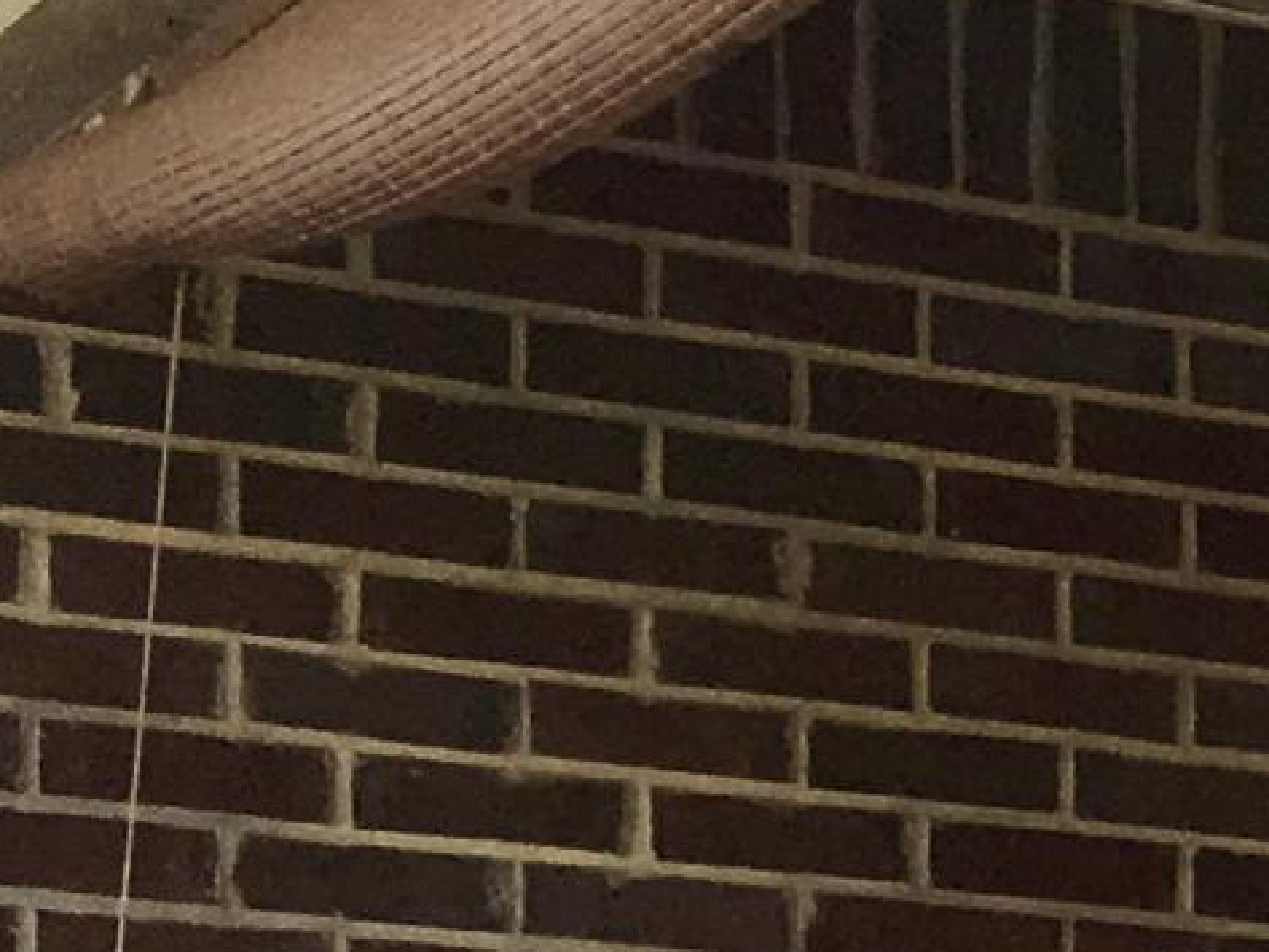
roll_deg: +0.9
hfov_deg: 8.7
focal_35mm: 184
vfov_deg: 7.8
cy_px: 1821
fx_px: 6747
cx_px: 3941
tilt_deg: +2.1
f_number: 2.2
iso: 25
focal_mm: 4.15
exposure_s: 1/430
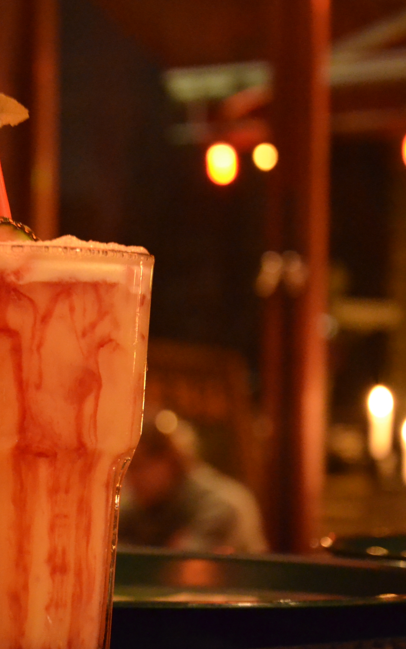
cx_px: 24
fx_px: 2372
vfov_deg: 15.6
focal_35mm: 134
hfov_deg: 9.7
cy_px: 325
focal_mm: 58
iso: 5000
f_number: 5
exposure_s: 1/10
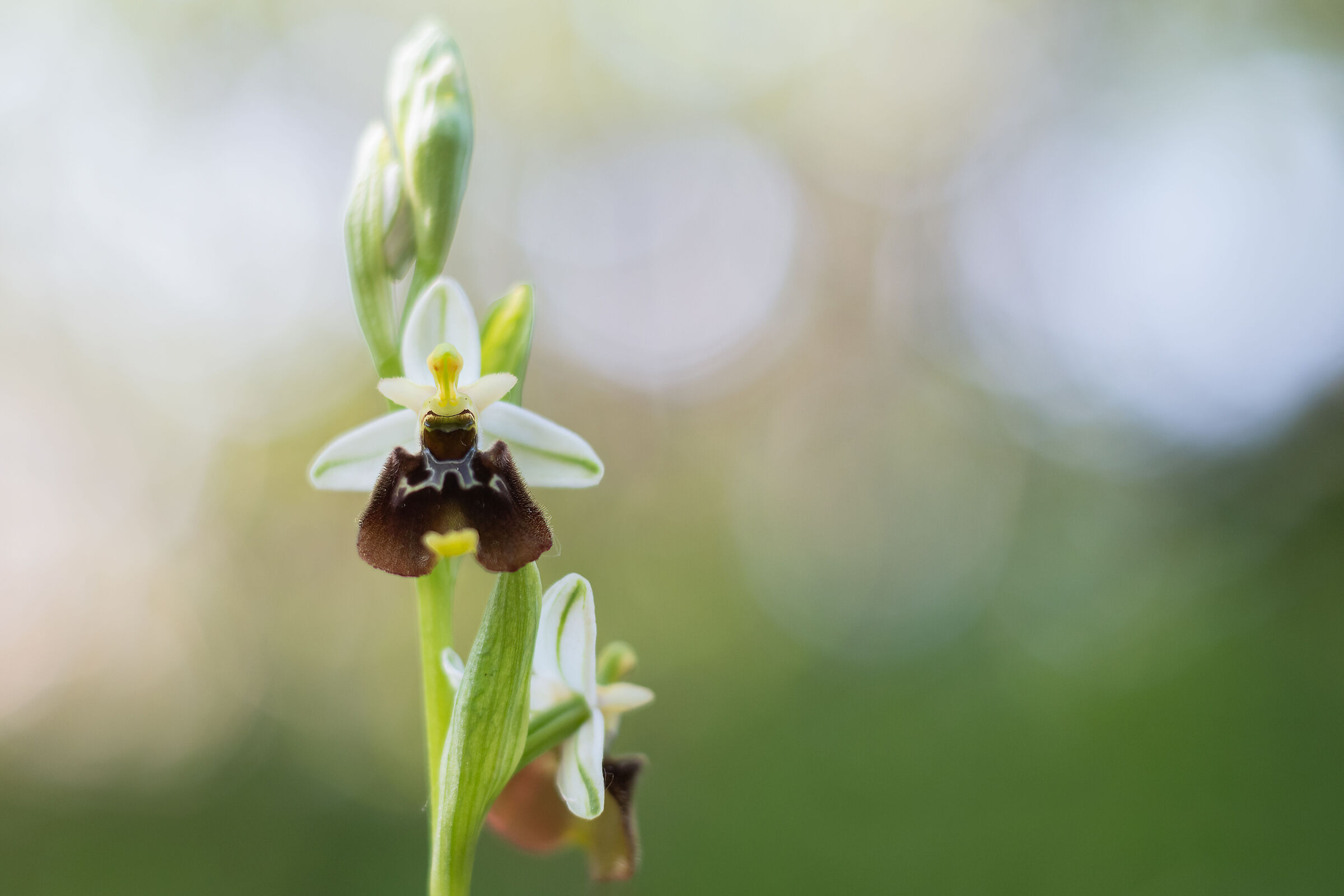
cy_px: 448
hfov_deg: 27.0
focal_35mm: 75
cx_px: 672
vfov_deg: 18.2
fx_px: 2800
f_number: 2.8
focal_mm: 50
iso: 400
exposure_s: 1/250
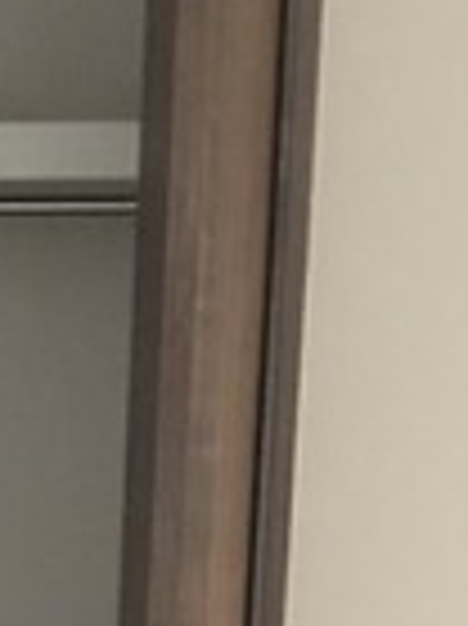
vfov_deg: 15.6
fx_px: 2185
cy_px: 797
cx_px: -238
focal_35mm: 121
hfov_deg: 11.7
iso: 80
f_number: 1.8
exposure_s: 1/4
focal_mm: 3.99
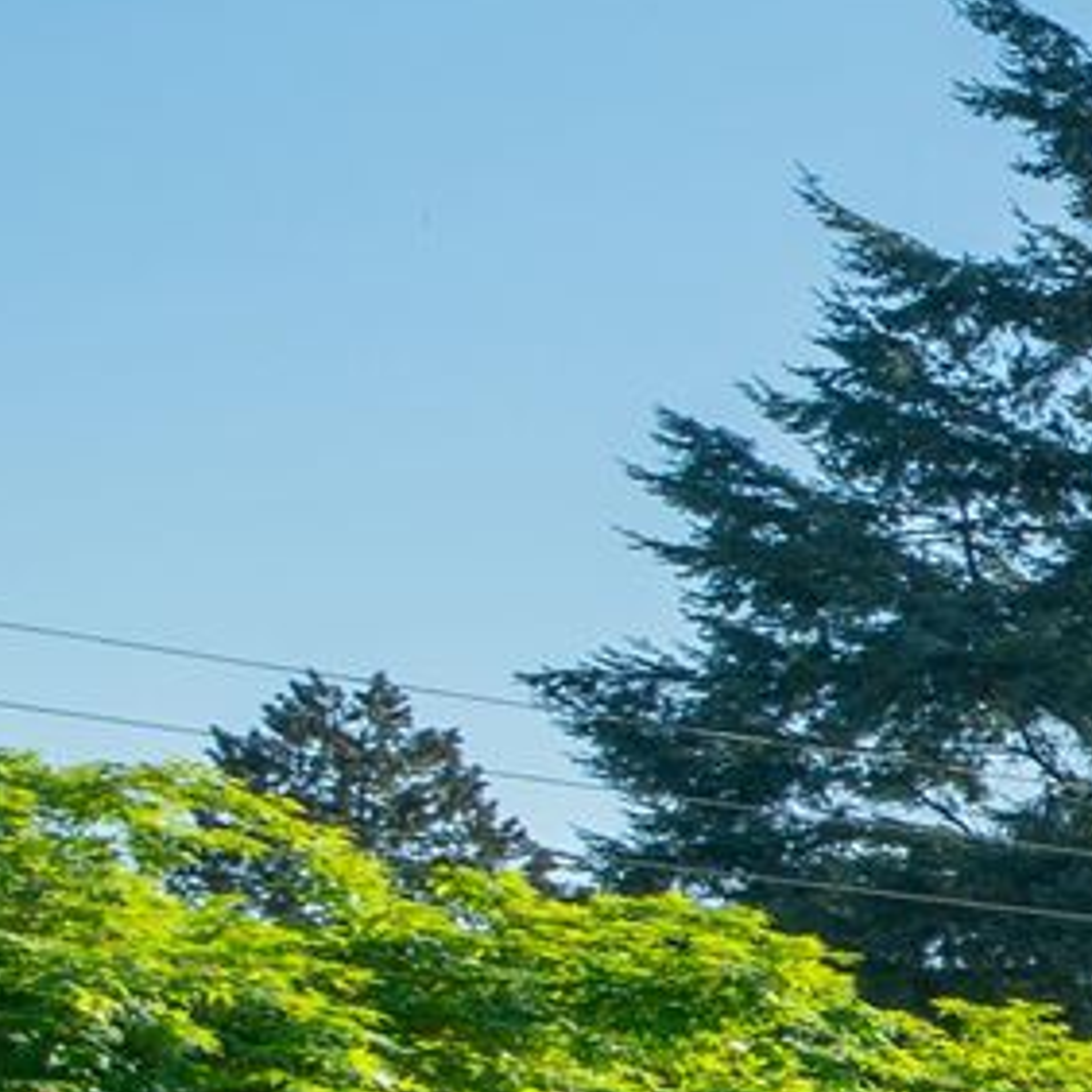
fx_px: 3962
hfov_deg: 5.8
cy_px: 1400
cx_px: 5739
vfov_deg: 15.0
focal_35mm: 111
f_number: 6.3
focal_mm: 12
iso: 100
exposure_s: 1/125
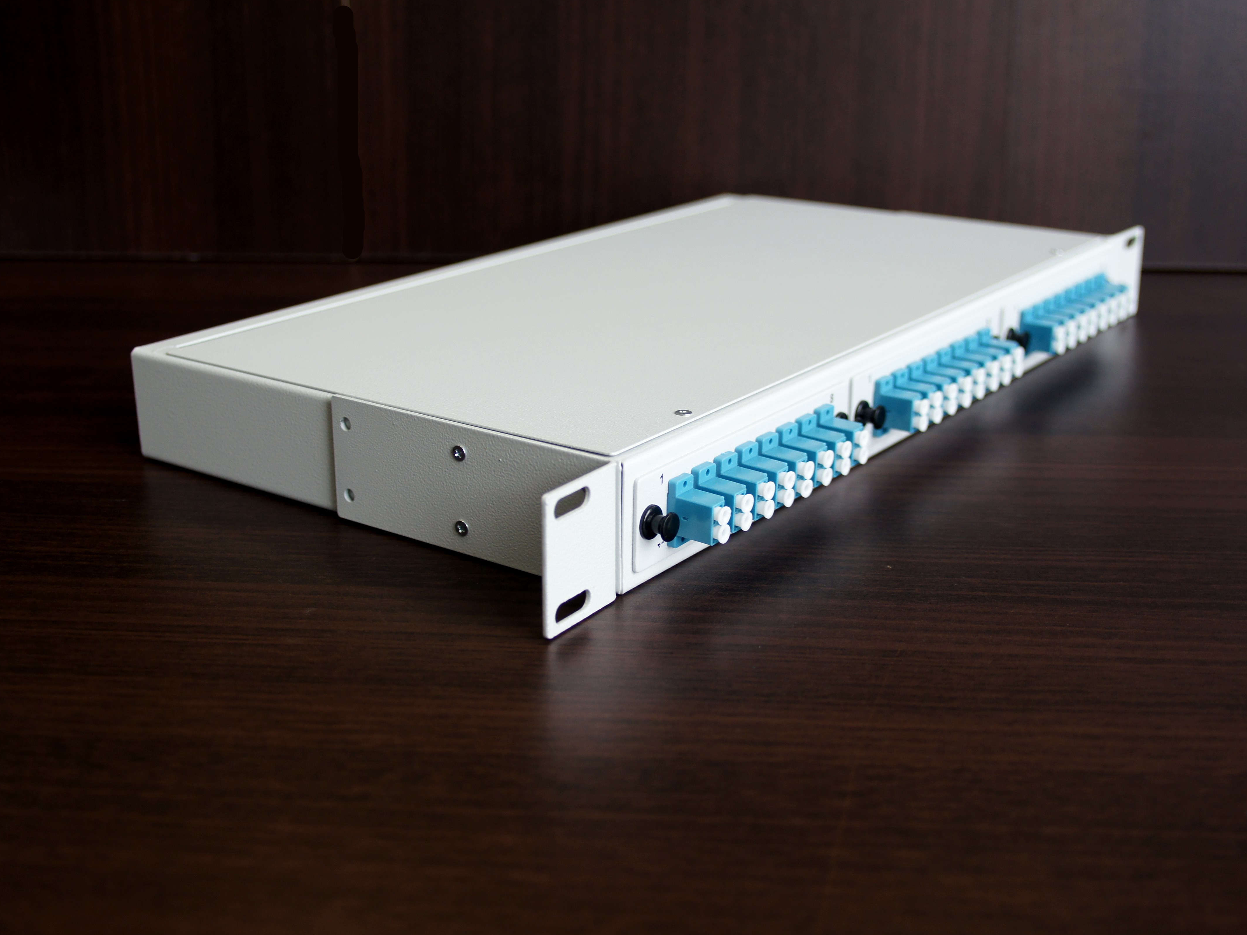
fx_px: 1549
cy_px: 472
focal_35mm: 43
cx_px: 637
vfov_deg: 33.6
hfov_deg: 43.8
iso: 200
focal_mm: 26
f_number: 4
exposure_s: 1/50
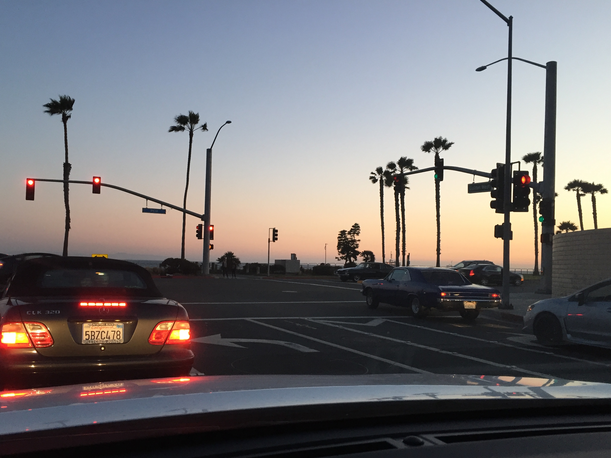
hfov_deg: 55.3
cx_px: 275
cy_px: 259
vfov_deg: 42.9
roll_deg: -1.7
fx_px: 582
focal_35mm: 33
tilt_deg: -0.7
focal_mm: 4.15
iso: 40
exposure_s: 1/30
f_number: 2.2
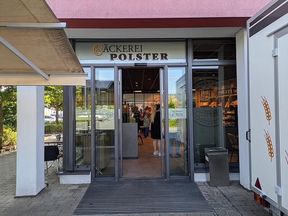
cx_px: 144
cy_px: 108
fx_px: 208
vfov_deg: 54.9
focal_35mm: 25
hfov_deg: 69.4
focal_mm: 5.43
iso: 41
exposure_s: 1/262
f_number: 1.89
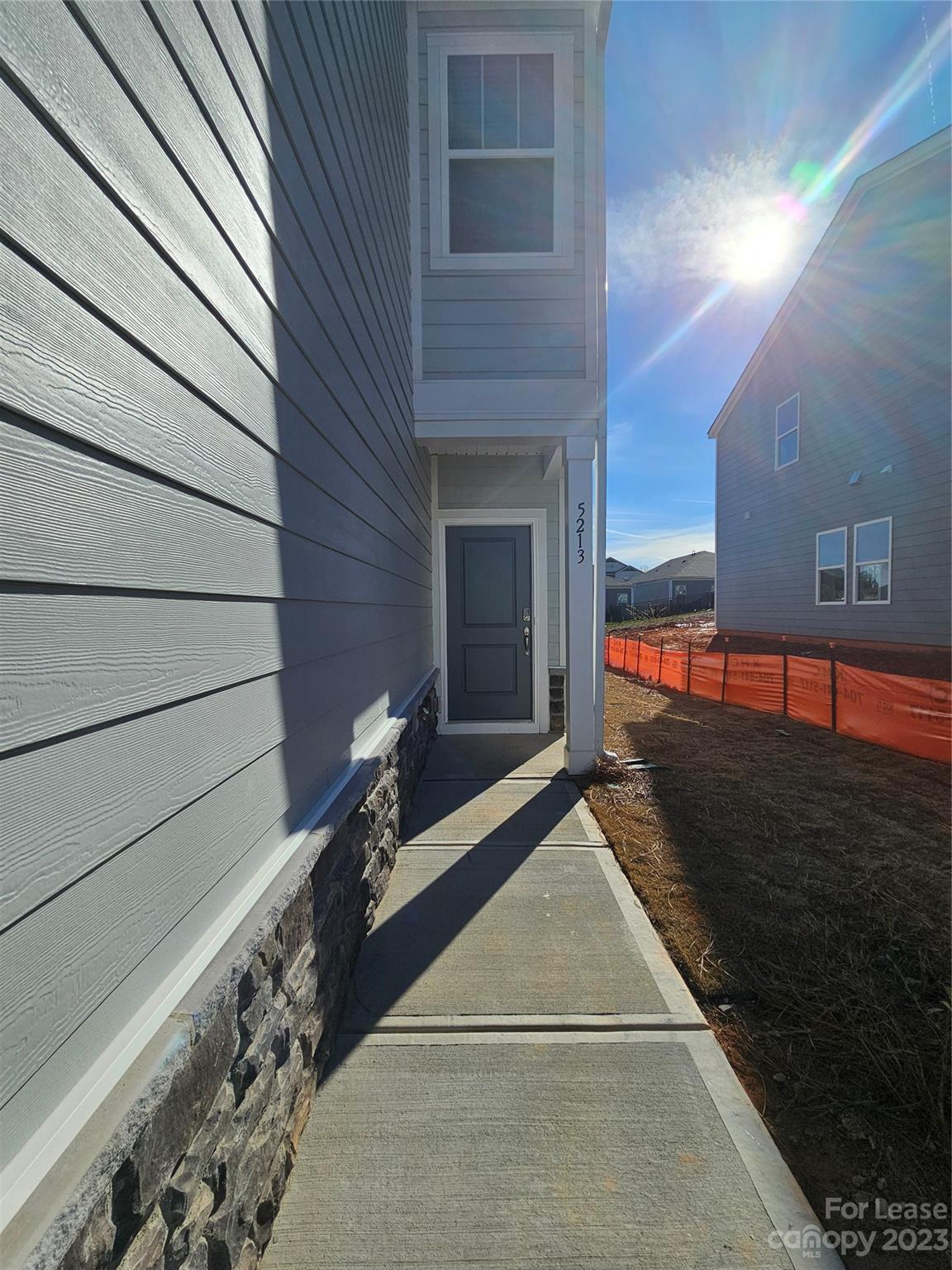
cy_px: 635
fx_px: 477
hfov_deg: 89.9
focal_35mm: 13
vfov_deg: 106.2
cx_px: 476
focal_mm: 2.2
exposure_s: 1/5638
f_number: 2.2
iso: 50
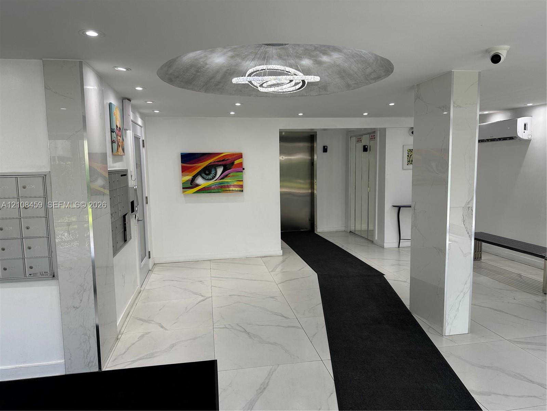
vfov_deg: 56.8
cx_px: 274
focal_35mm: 24
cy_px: 206
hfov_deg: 71.6
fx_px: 379
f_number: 1.78
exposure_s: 1/196
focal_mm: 6.86
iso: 64
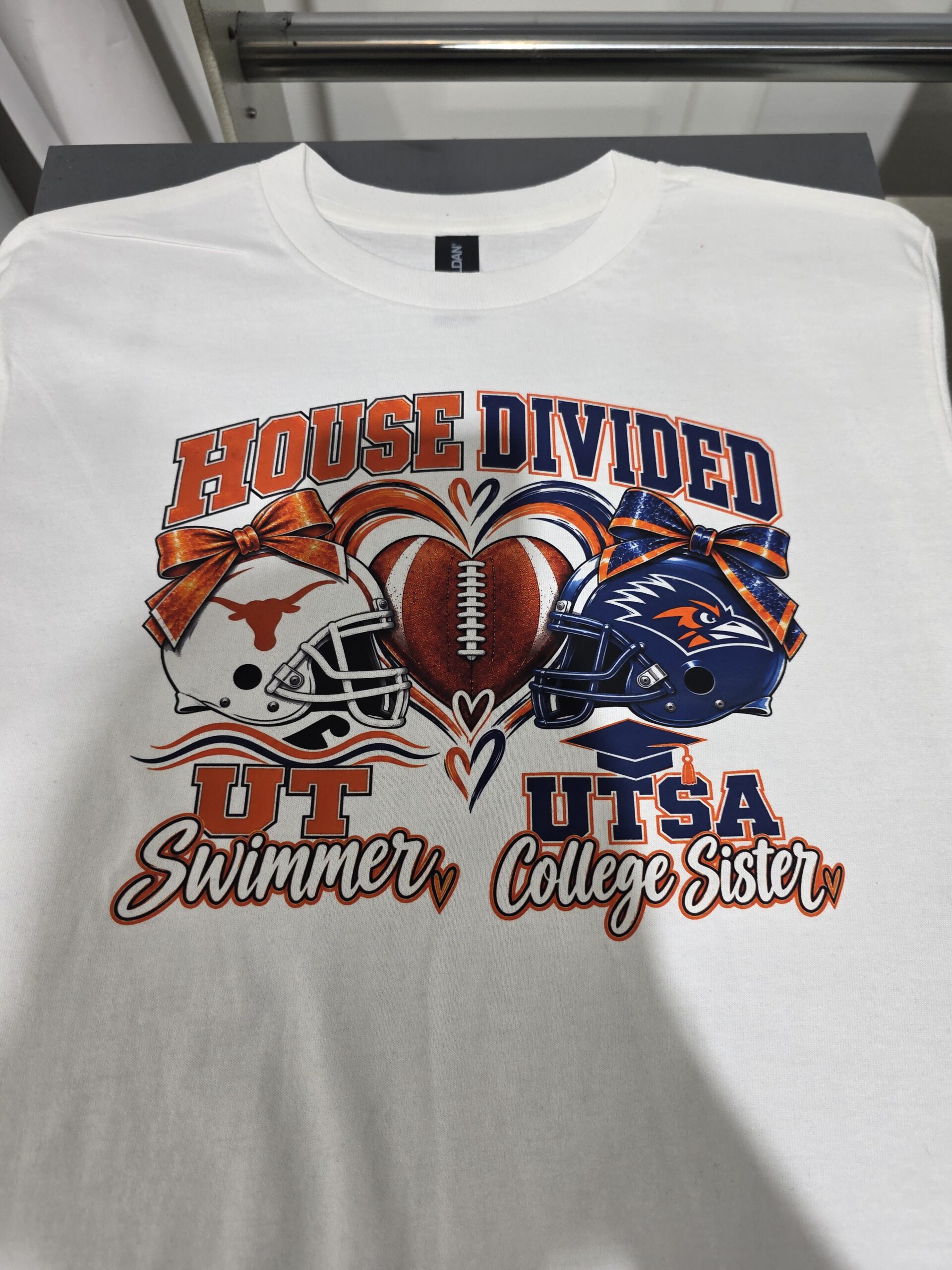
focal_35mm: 23
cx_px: 476
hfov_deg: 58.9
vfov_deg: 73.9
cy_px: 635
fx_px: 843
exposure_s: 1/120
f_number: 1.7
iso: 125
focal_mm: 6.3
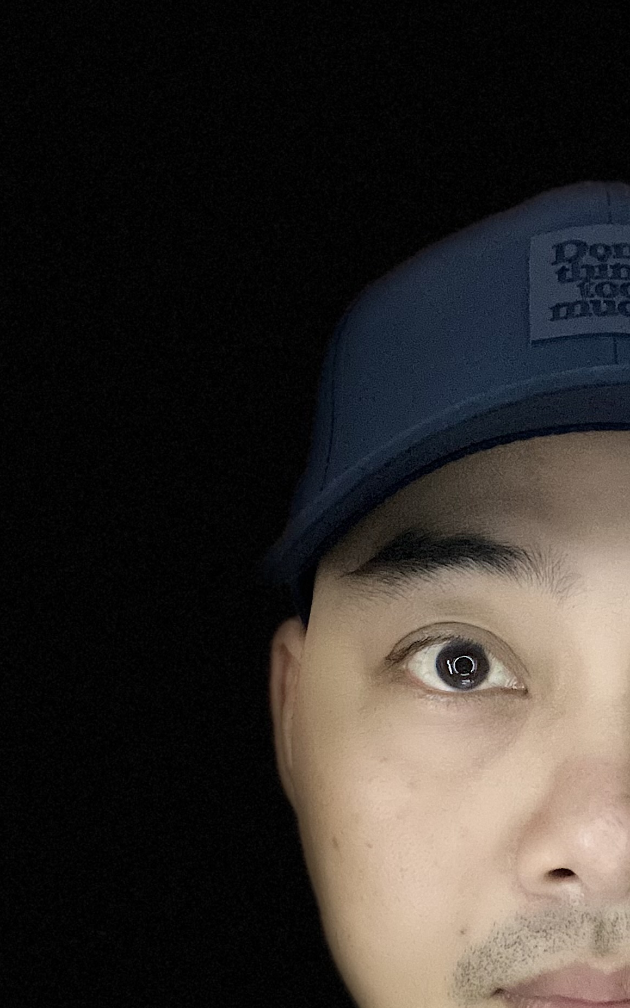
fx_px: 1456
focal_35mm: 53
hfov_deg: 23.6
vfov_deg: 37.2
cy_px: 758
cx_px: 598
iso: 800
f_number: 2.2
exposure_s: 1/15
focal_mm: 2.71
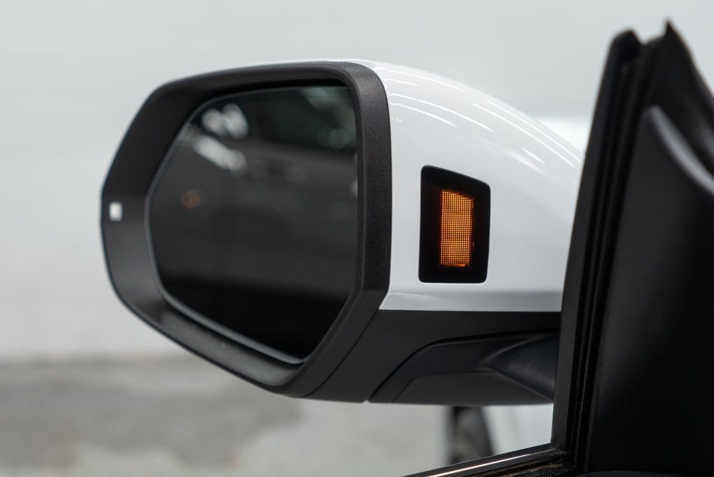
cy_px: 238
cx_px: 357
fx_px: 833
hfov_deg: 46.4
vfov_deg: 31.9
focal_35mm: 42
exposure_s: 1/50
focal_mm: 28
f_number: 3.2
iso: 200
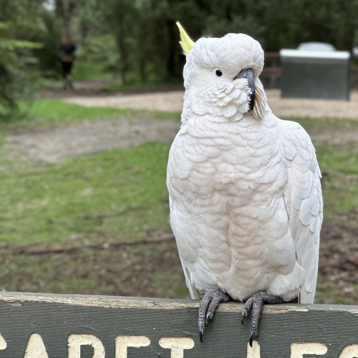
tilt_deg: -3.1
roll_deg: -0.2
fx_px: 1544
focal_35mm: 132
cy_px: 193
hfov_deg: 13.2
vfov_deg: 13.2
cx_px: 238
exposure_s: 1/121
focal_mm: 9
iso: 80
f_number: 2.8
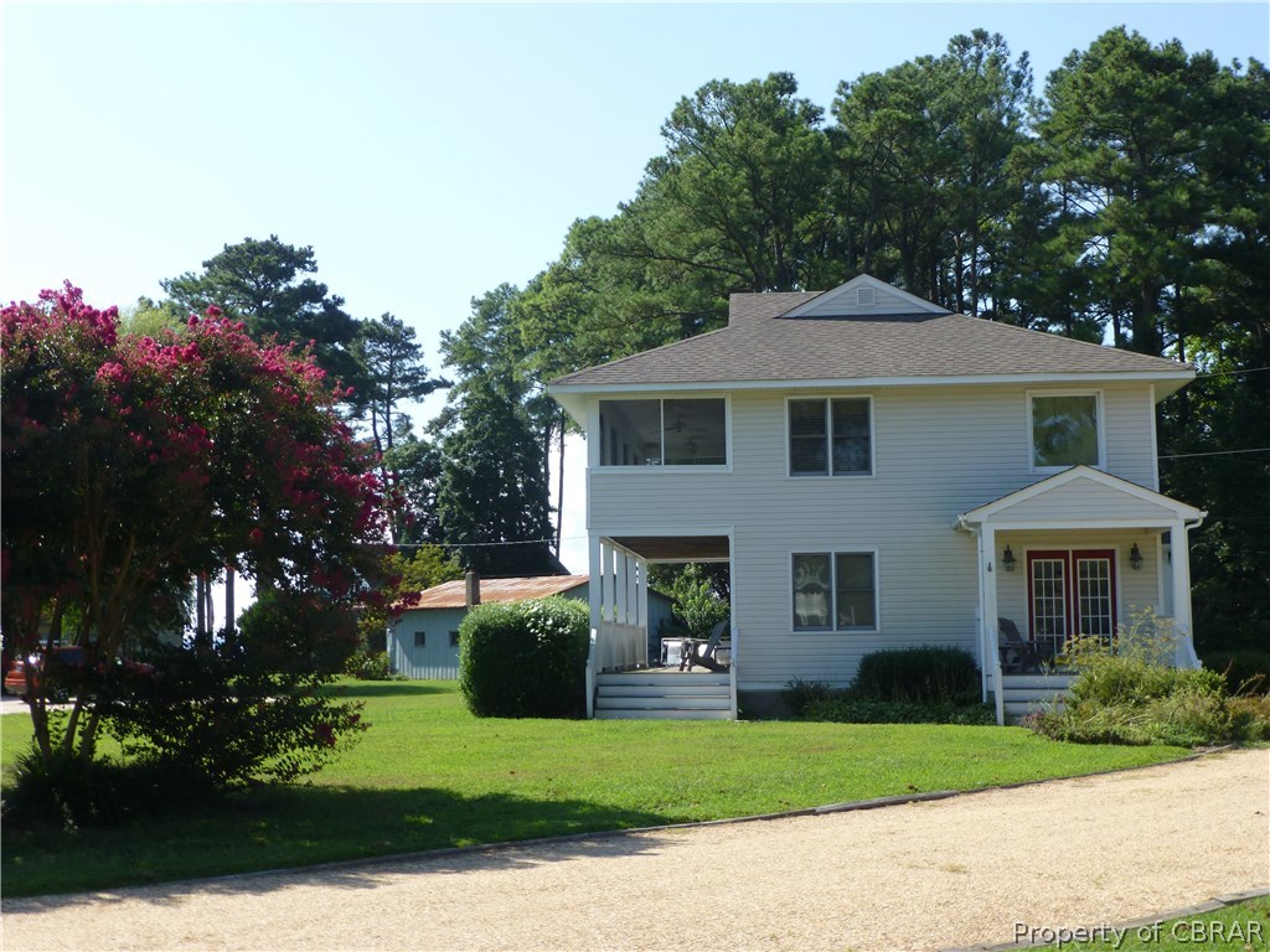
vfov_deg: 32.9
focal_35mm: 44
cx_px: 635
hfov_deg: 42.9
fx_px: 1614
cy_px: 476
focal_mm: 7.9
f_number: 4.1
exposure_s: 1/500
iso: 100
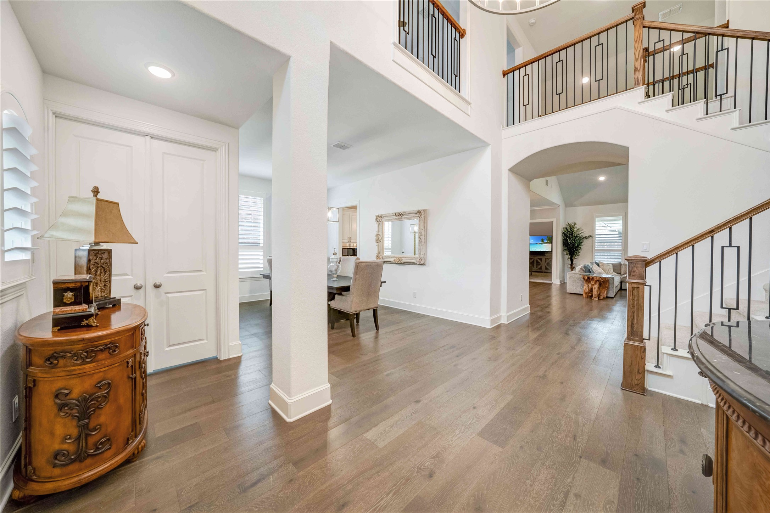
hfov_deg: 112.6
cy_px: 256
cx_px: 385
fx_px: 257
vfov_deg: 90.0
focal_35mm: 12
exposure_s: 1/25
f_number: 9
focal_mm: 12
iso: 800
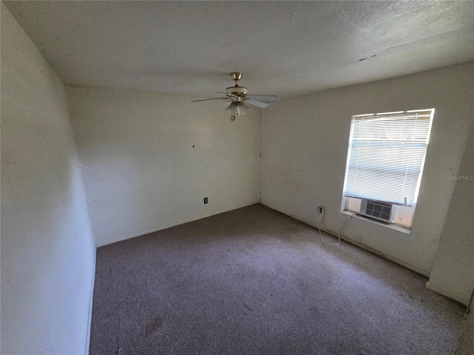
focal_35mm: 13
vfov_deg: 89.9
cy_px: 178
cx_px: 237
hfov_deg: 106.2
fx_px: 178
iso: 1000
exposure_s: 1/60
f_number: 2.2
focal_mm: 2.2
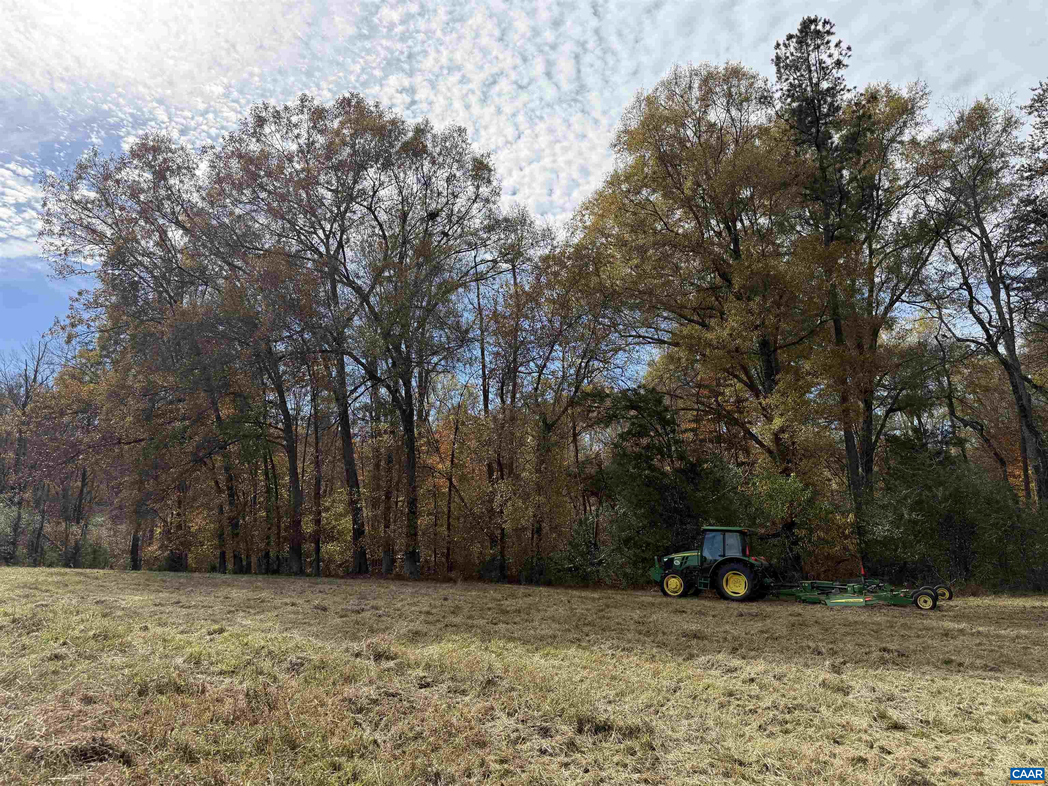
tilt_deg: +10.2
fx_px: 727
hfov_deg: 71.6
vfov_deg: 56.8
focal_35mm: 24
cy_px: 393
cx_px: 524
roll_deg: -2.6
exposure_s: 1/4405
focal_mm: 6.76
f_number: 1.78
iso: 100
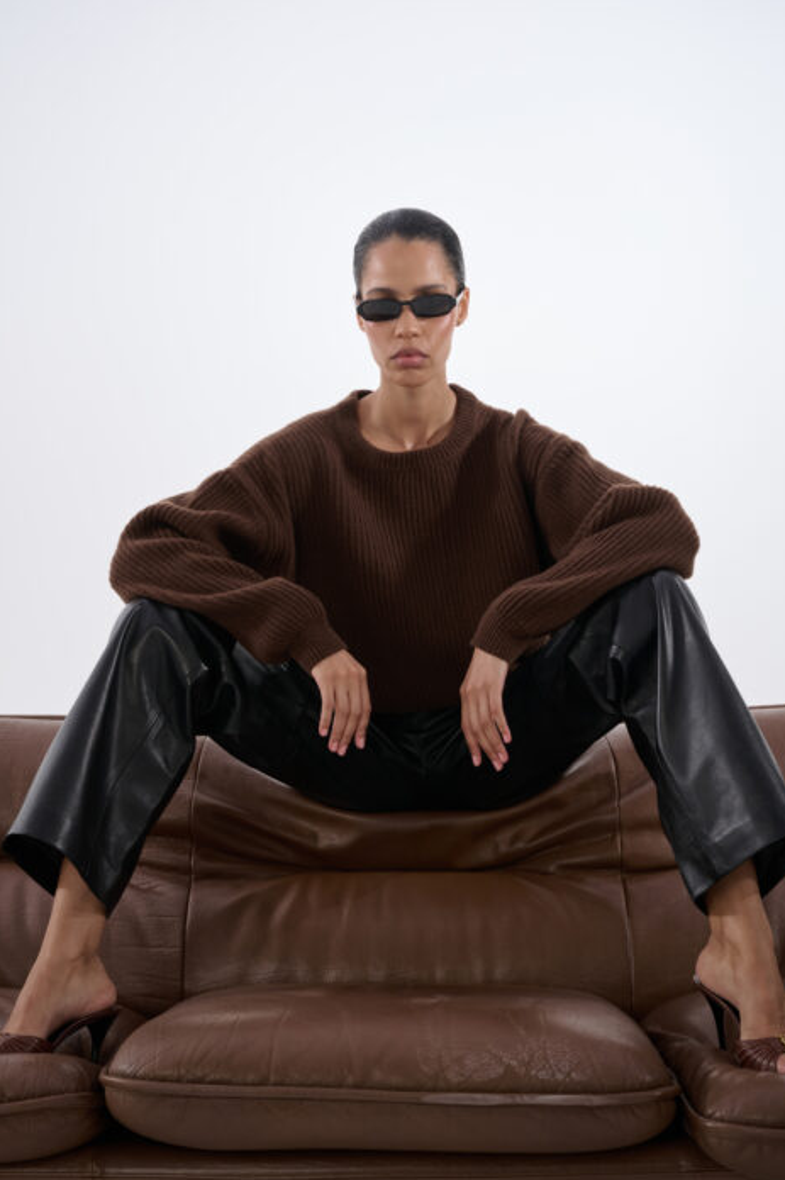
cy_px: 596
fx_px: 1539
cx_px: 398
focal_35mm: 47
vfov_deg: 41.9
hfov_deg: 28.6
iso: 200
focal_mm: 46
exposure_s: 1/125
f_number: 11
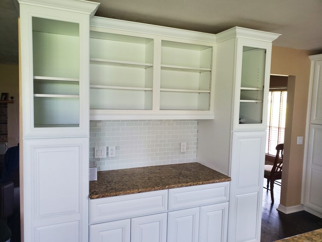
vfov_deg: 53.1
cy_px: 121
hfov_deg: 67.3
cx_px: 161
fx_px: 242
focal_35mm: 26
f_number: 2.4
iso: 200
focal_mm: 4.3
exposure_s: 1/59
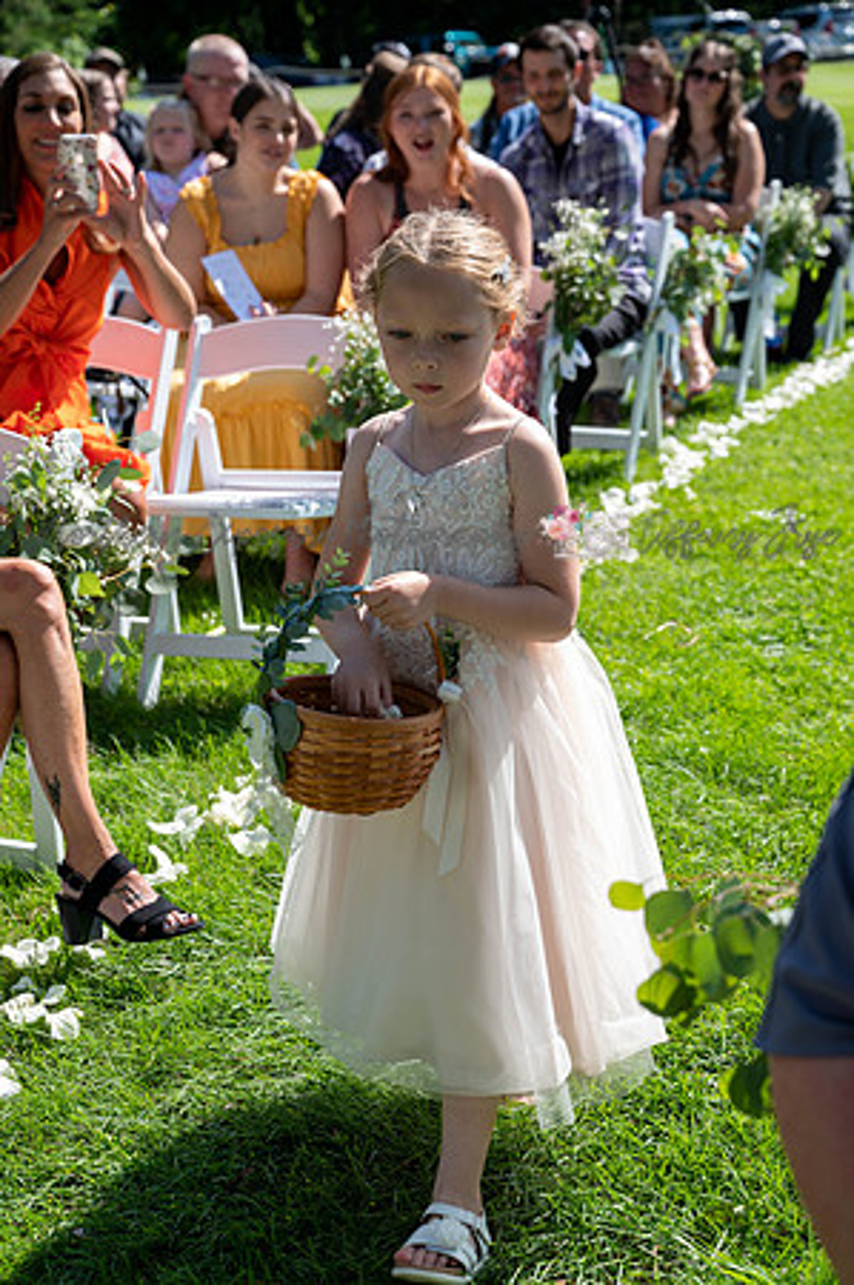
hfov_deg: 22.2
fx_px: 2175
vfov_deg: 32.9
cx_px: 427
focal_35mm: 61
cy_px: 642
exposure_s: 1/250
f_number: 5.6
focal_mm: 61
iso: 125
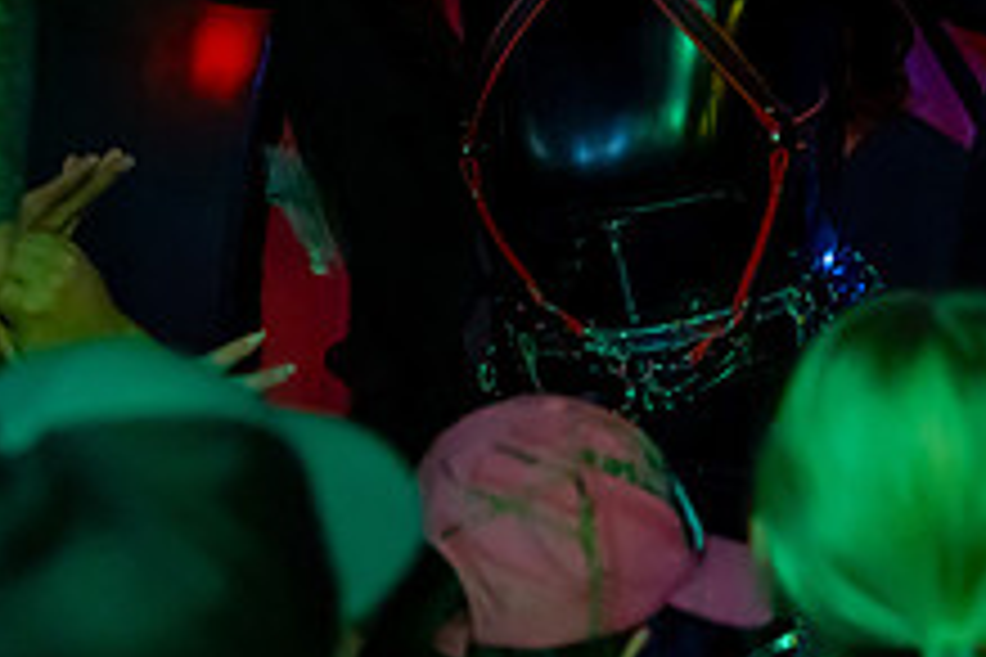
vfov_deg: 7.0
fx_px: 5340
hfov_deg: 10.5
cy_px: -111
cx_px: 544
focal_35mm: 195
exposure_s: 1/125
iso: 6400
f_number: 4
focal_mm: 70
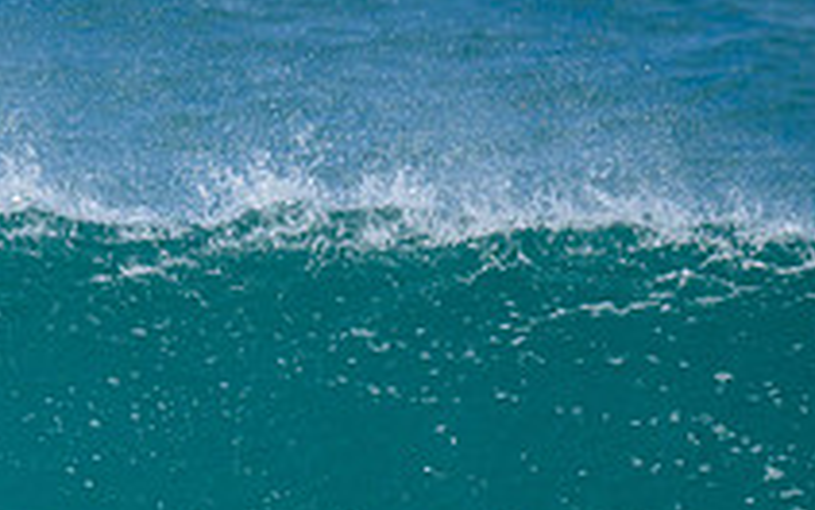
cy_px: 535
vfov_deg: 0.4
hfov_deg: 0.7
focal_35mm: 3082
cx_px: -417
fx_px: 68474
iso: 320
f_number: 6.3
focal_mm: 800
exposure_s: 1/2000
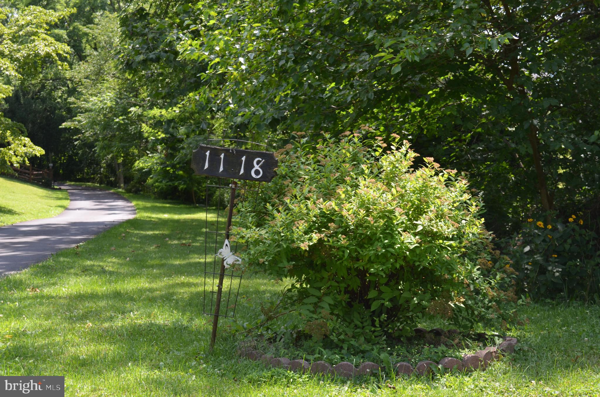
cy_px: 198
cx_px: 300
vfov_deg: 25.6
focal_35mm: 52
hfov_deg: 37.9
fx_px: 873
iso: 200
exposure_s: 1/160
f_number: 6.3
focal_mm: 35
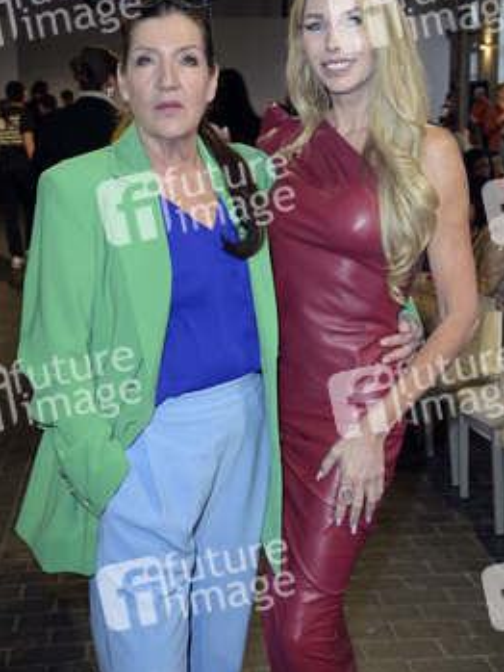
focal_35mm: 55
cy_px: 297
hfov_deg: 26.6
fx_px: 1067
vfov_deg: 34.9
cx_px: 252
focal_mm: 50
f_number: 5.6
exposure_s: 1/200
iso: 1000
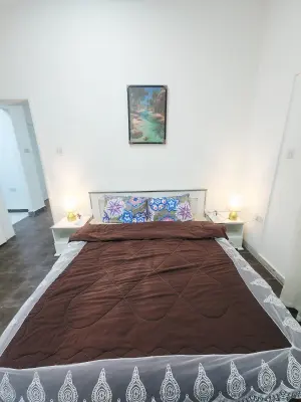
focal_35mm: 13
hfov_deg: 89.9
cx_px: 150
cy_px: 201
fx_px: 151
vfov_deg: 106.2
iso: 125
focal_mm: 2.2
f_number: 2.2
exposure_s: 1/50
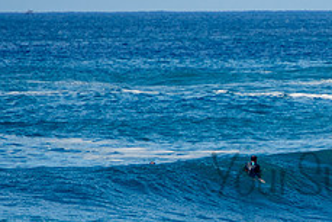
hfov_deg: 1.3
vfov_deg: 0.9
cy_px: 162
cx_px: 361
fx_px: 14515
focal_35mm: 1573
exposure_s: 1/2000
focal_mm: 400
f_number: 5.6
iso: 360
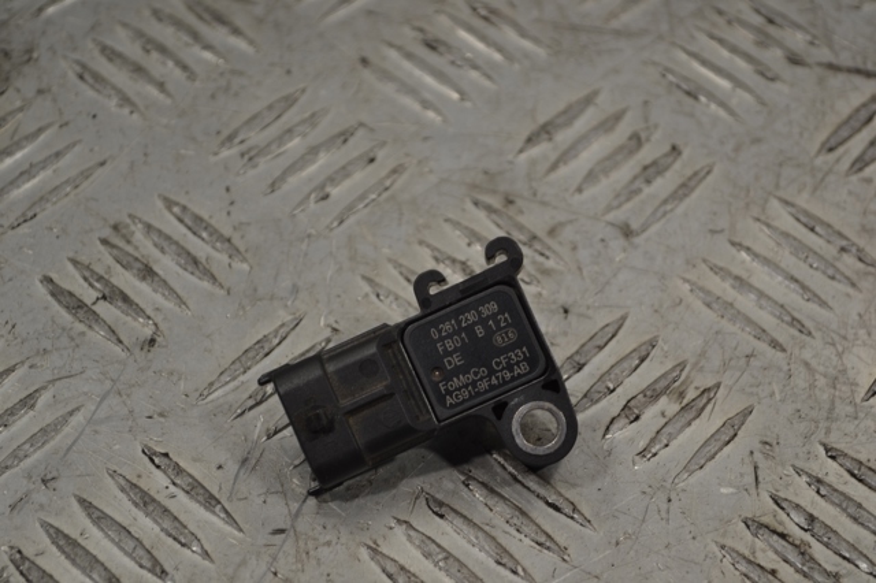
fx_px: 2006
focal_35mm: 82
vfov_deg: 16.5
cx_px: 438
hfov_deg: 24.6
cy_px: 292
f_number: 5.6
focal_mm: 55
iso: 100
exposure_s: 1/30
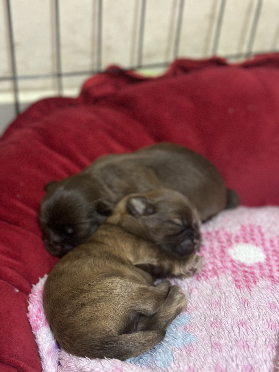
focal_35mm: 48
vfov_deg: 39.7
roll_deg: -9.4
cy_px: 186
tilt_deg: -43.7
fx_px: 516
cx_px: 140
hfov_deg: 30.3
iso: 800
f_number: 1.78
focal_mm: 6.86
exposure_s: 1/32
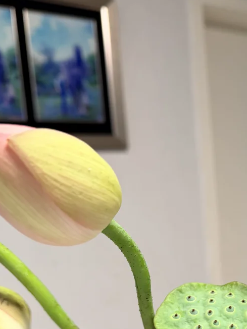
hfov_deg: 25.7
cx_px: 263
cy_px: 263
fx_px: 504
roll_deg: +3.8
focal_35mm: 53
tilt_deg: -8.5
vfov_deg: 35.0
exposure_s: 1/121
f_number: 1.78
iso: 200
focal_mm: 6.76
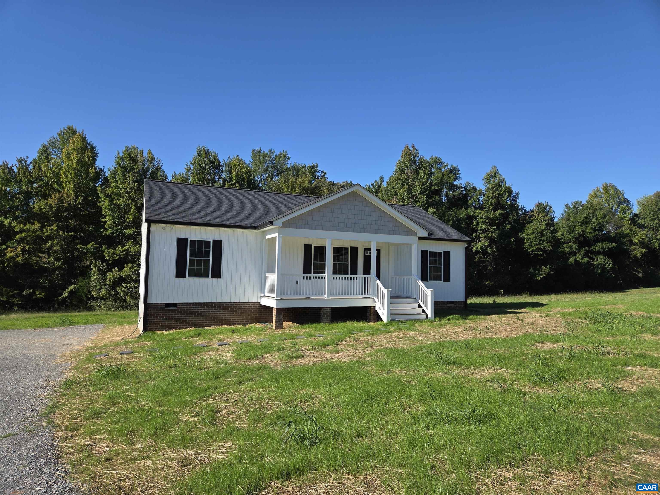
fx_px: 439
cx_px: 330
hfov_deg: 73.9
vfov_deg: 58.9
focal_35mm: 23
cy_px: 248
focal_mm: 5.4
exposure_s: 1/4460
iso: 80
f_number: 1.8
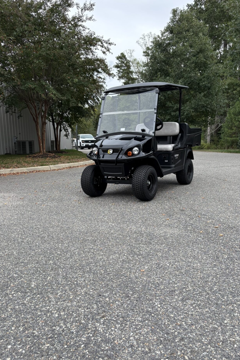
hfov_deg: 46.4
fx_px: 280
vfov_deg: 65.5
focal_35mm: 28
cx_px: 128
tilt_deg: -7.0
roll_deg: +1.2
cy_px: 185
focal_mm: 5.96
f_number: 1.6
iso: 64
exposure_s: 1/1117
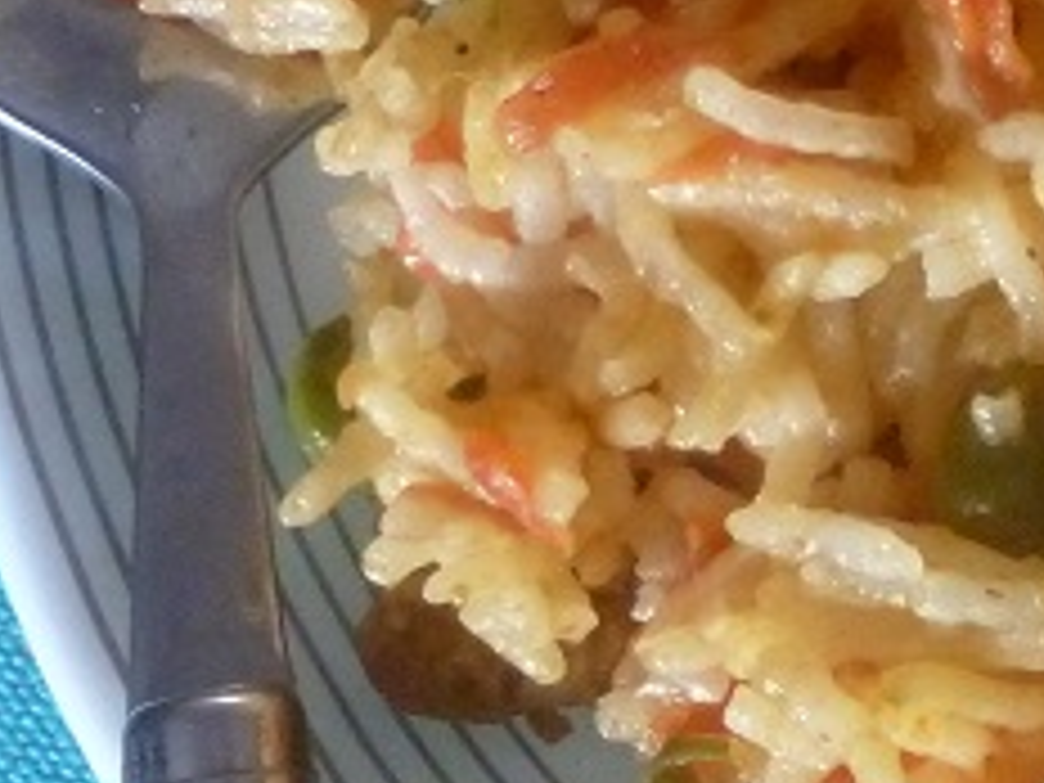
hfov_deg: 16.7
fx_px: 3197
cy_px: -94
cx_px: 1602
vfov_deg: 13.7
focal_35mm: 106
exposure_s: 1/25
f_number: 3.3
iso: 400
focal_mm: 4.3
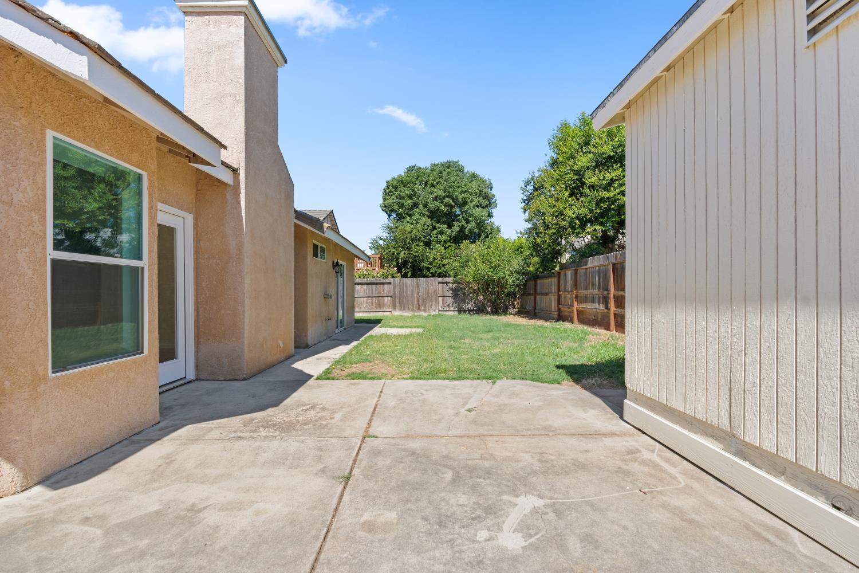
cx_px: 430
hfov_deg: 96.7
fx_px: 382
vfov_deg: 73.7
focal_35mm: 16
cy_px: 286
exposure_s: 1/320
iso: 500
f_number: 6.3
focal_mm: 16
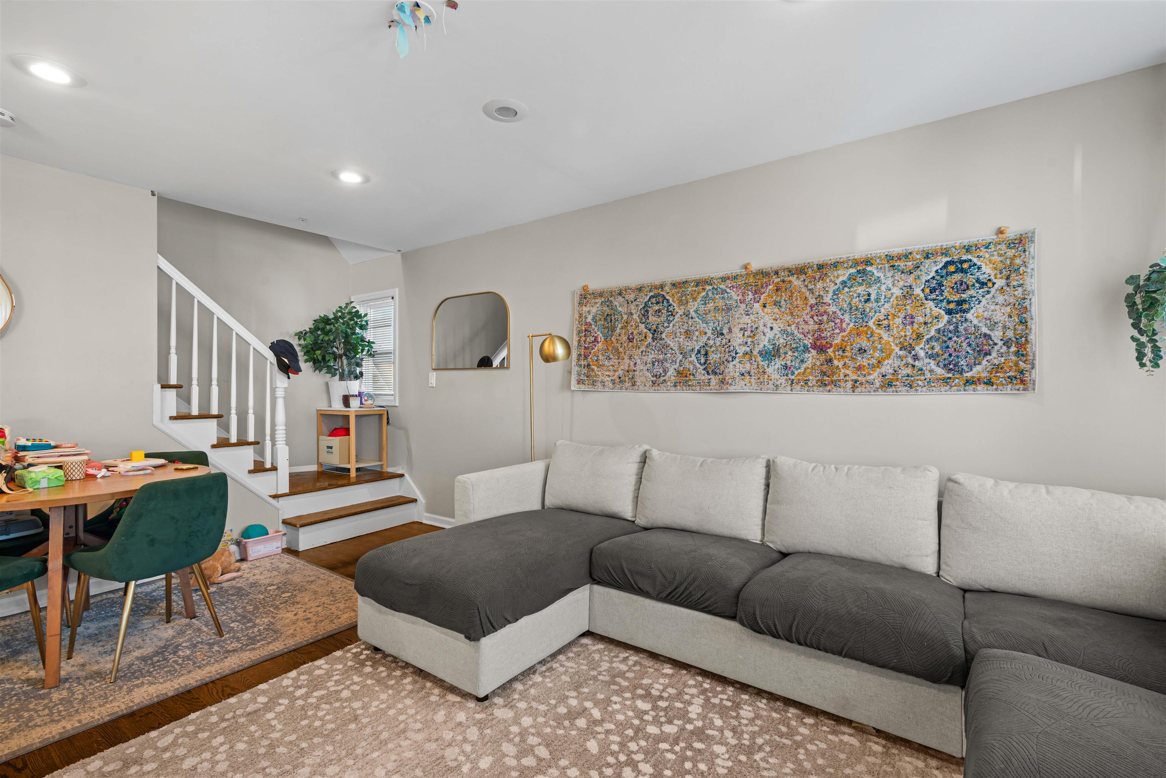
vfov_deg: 73.8
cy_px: 389
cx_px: 583
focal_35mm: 16
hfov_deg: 96.7
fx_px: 518
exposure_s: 1/2.5
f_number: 8
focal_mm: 16
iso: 400
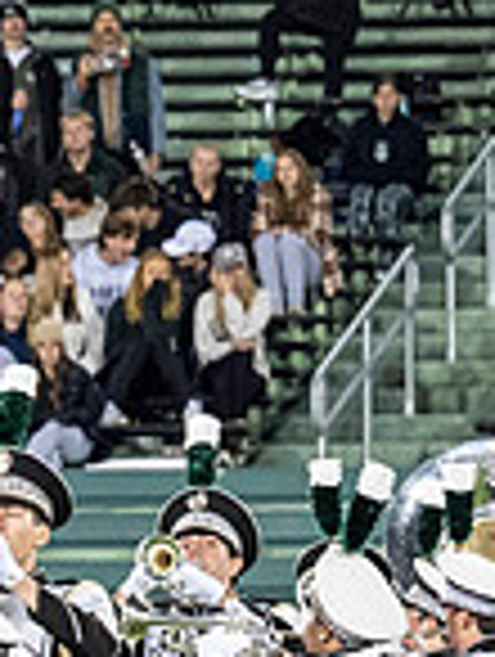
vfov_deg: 3.0
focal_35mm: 656
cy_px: 734
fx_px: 12471
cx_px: -603
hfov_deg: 2.3
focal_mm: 115
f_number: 2.8
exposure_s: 1/500
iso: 800
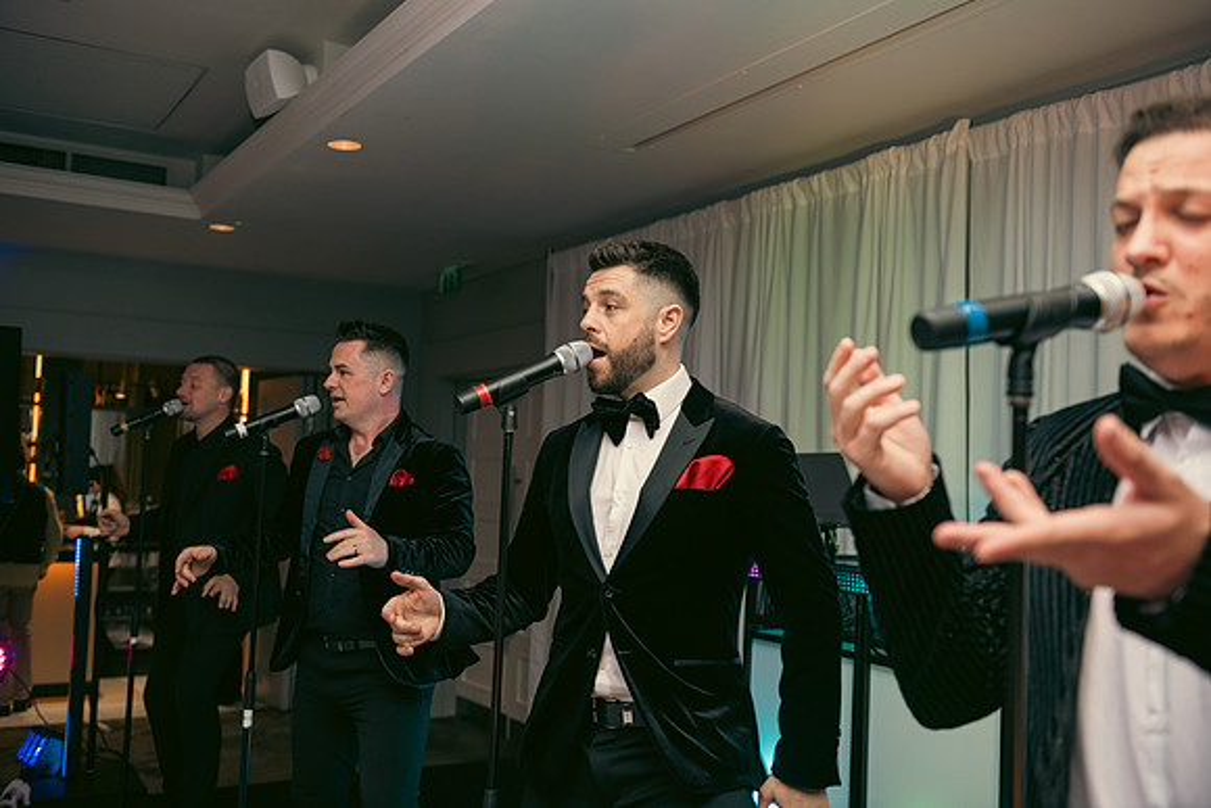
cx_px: 606
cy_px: 404
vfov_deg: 36.9
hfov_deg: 53.1
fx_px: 1211
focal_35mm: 36
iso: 800
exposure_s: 1/160
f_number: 3.5
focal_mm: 36
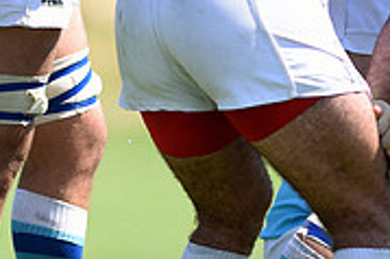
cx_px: 26
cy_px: -160
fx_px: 10542
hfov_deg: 2.1
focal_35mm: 974
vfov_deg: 1.4
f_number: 2.8
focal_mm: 300
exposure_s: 1/1600
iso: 200
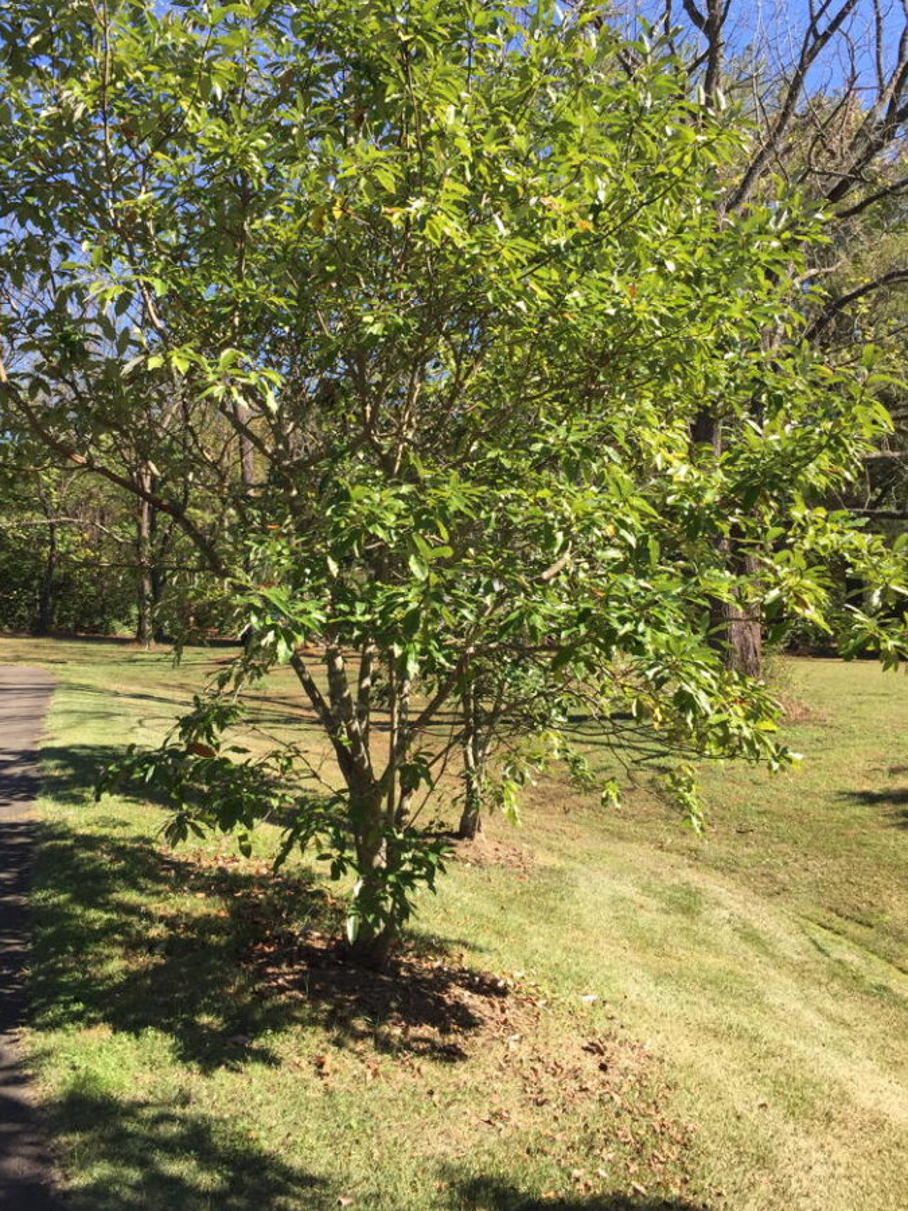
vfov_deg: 55.2
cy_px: 530
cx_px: 405
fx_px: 1154
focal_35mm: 33
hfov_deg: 42.9
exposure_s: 1/638
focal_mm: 4.15
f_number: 2.2
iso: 32
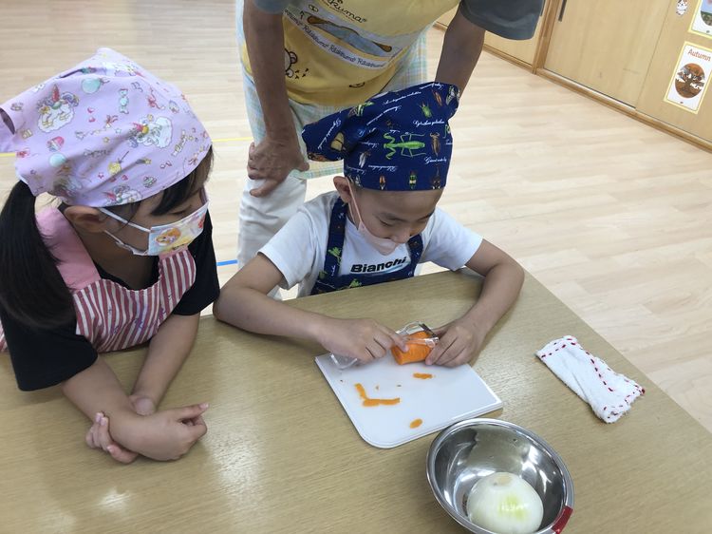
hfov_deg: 63.5
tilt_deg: -33.5
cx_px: 356
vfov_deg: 49.7
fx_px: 576
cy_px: 267
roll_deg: -5.0
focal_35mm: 28
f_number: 1.8
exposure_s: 1/30
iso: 25
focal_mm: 3.99
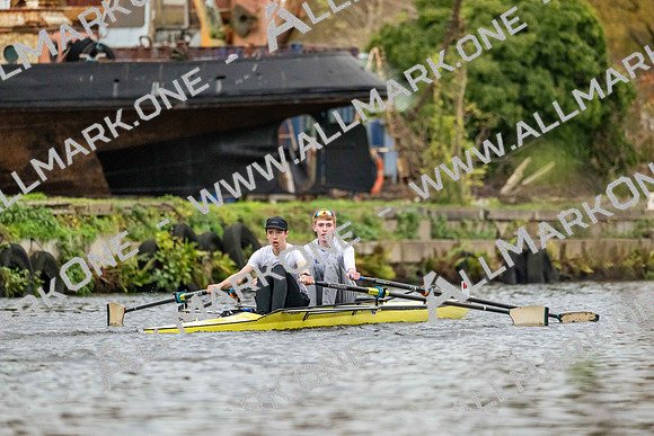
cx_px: 327
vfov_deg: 3.4
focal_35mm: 400
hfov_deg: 5.2
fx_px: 7268
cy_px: 218
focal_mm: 400
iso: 5000
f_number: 4.5
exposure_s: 1/2000
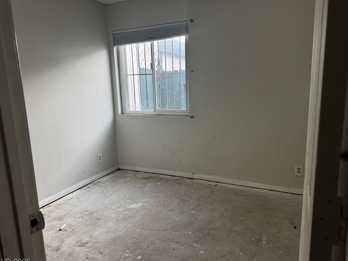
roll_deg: +1.2
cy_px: 134
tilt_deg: -11.2
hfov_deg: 69.4
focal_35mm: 25
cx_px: 176
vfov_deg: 54.9
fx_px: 251
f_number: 1.78
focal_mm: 6.76
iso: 200
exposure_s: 1/72
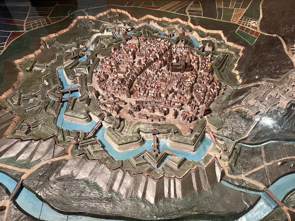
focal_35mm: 26
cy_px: 110
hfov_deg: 67.3
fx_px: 222
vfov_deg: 53.1
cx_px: 148
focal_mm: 5.7
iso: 400
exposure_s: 1/33
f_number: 1.5
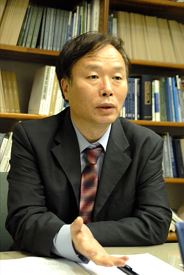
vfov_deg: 31.9
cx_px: 92
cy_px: 138
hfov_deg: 21.6
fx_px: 481
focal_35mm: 63
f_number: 5
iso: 1000
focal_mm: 42
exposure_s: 1/40
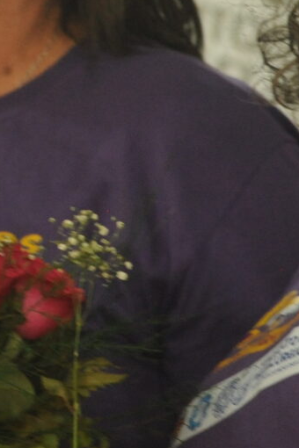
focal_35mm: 622
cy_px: 90
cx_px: -129
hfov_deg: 2.2
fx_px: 7748
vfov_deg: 3.3
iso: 2500
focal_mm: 155
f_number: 6.3
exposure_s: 1/60
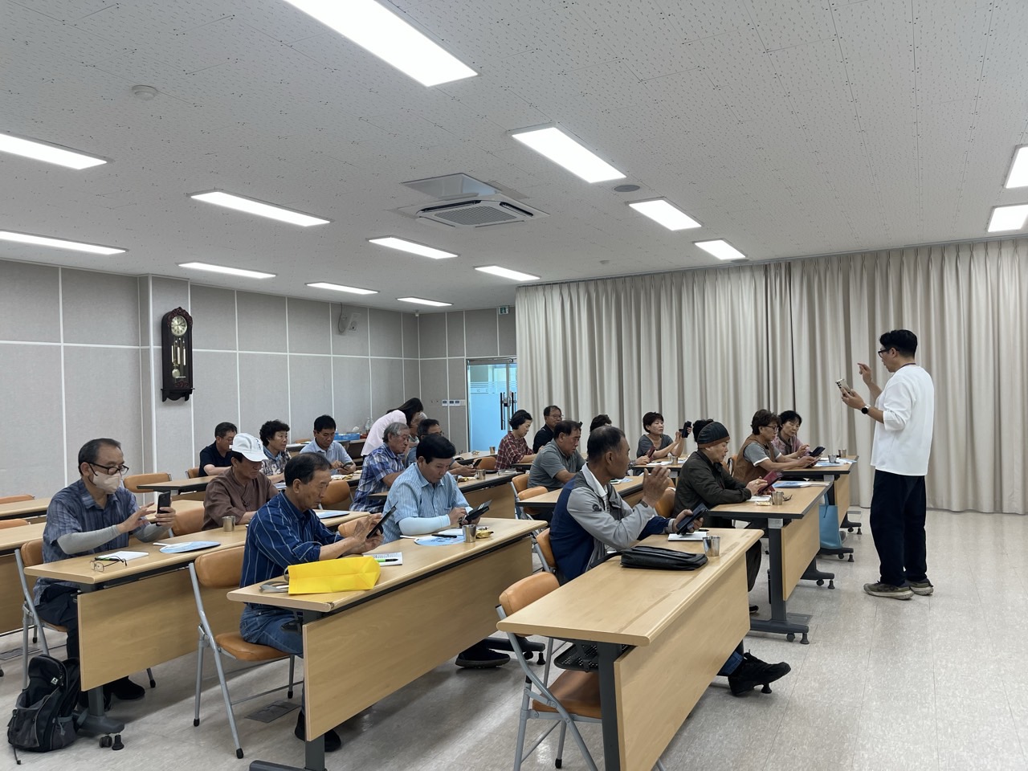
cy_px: 386
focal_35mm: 26
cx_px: 514
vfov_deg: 53.1
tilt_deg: -0.4
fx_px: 772
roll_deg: +1.6
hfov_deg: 67.3
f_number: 1.6
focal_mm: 5.1
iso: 80
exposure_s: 1/120
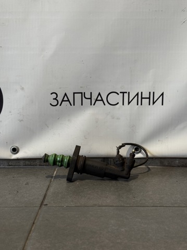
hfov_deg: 30.2
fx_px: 346
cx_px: 94
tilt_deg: -9.8
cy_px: 125
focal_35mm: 48
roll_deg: -0.6
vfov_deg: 39.7
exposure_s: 1/50
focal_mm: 6.76
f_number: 1.78
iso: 64
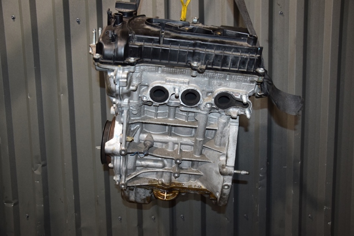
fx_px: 354
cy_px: 118
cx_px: 177
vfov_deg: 36.8
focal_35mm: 36
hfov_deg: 53.2
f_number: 5
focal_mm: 24
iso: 800
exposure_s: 1/60
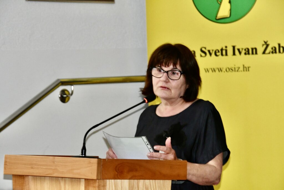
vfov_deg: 7.5
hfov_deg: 11.2
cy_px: 95
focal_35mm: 183
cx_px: 142
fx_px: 1444
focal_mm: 122
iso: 4000
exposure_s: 1/80
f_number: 7.1
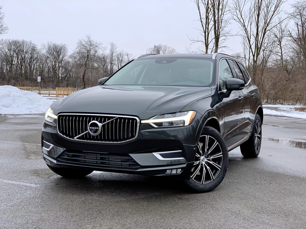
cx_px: 153
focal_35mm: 52
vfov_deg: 28.0
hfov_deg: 36.8
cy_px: 114
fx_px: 460
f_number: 2.4
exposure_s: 1/215
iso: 16
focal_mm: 6
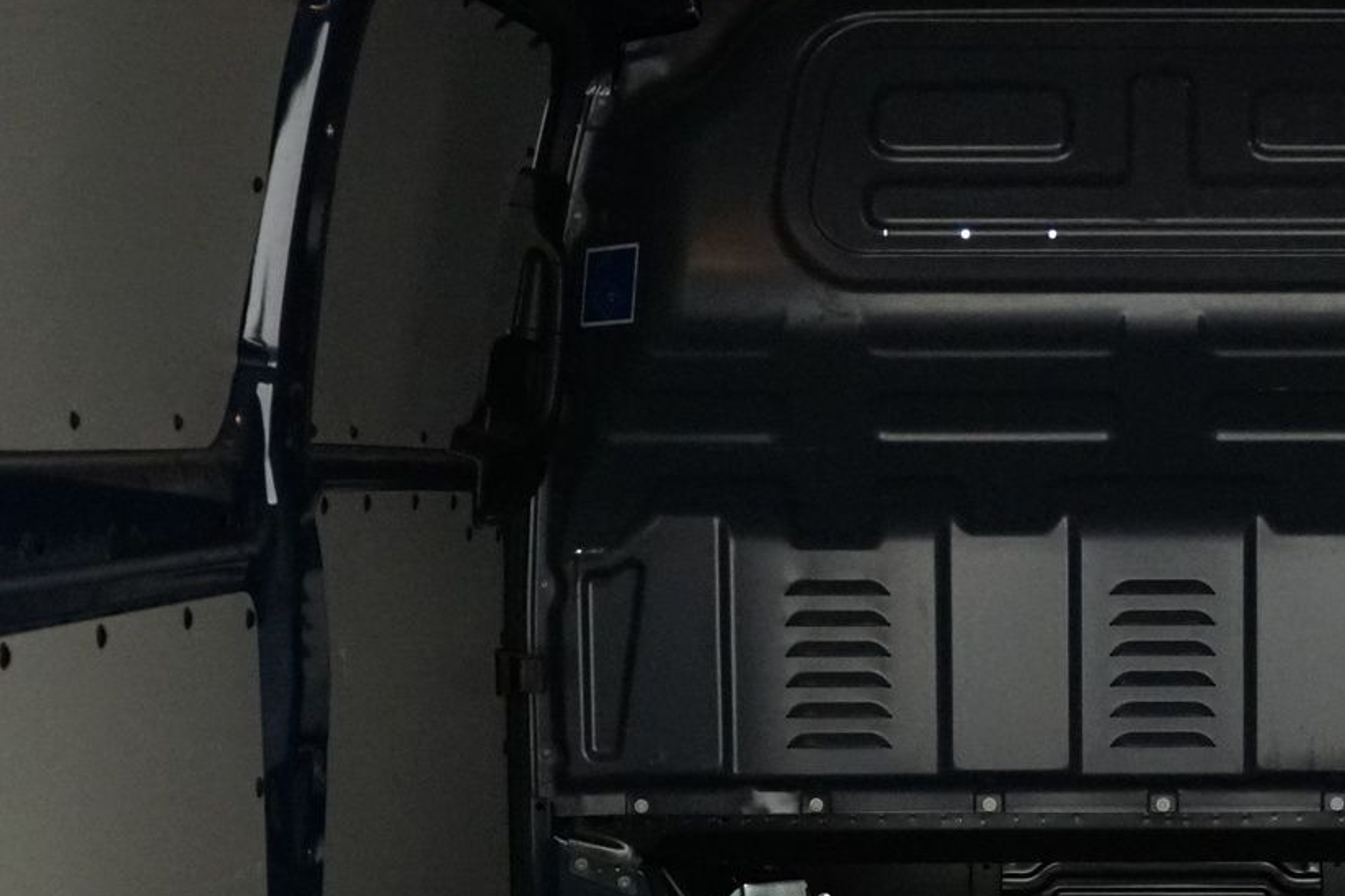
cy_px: 791
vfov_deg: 15.9
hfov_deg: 23.3
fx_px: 3175
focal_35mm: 85
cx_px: 1205
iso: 4000
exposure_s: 1/160
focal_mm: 28
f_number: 3.5
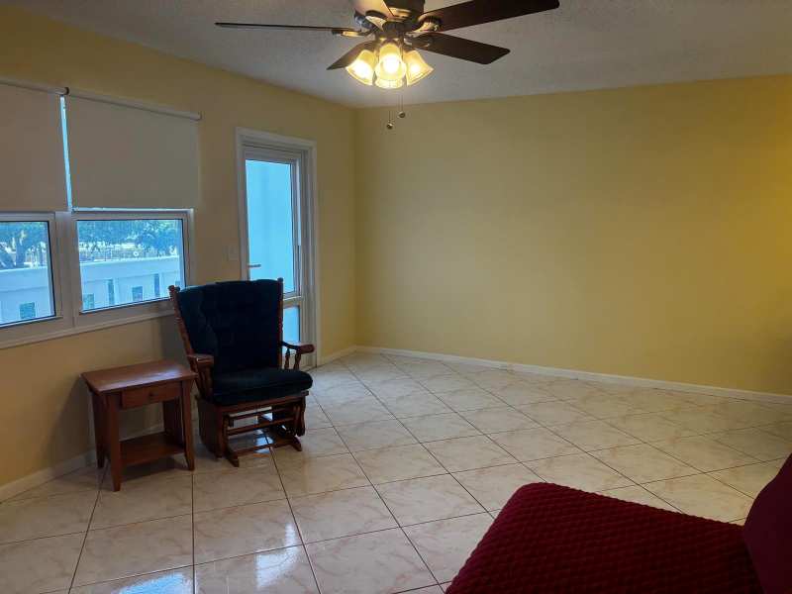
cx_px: 396
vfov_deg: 53.1
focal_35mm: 26
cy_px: 297
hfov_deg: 67.3
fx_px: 595
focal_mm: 5.96
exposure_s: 1/120
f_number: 1.6
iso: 100
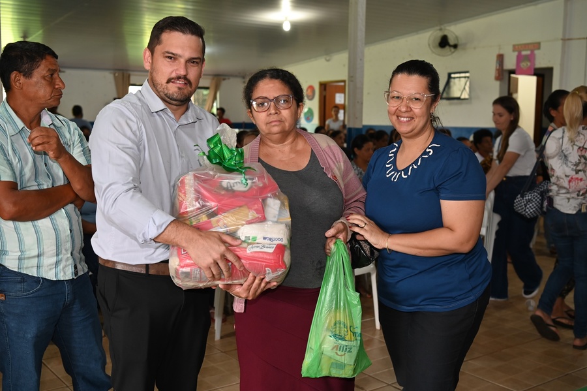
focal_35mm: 42
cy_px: 196
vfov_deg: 31.9
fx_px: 684
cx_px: 294
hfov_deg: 46.4
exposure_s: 1/60
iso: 640
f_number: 4
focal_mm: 42
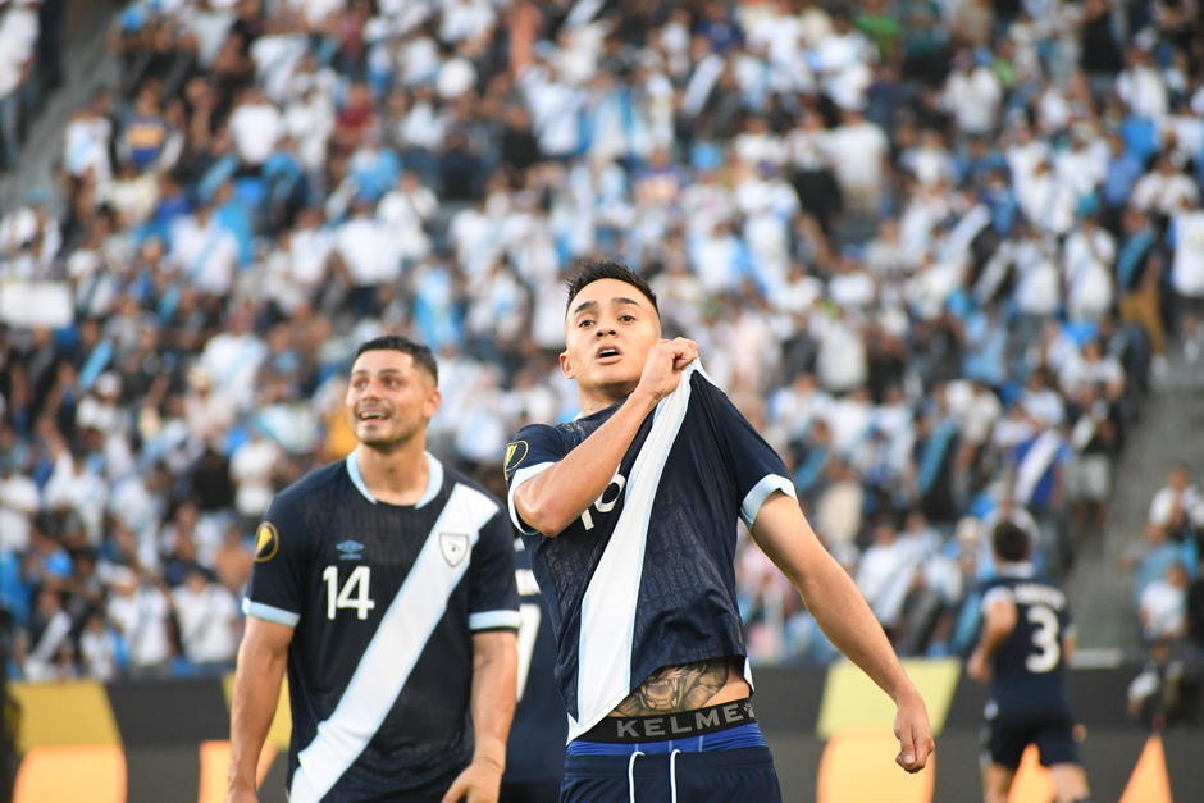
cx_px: 602
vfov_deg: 3.5
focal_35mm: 390
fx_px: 13044
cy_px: 402
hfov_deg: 5.3
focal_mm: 260
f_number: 6.3
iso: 3200
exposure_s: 1/500
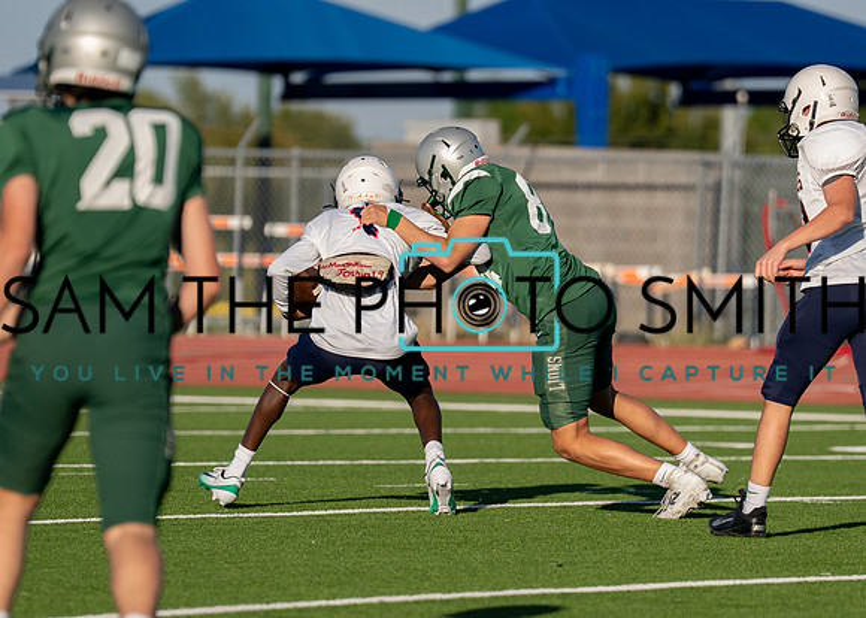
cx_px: 466
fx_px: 10009
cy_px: 250
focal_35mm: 407
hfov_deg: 5.0
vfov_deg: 3.5
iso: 200
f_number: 2.8
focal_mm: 191
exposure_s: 1/3200
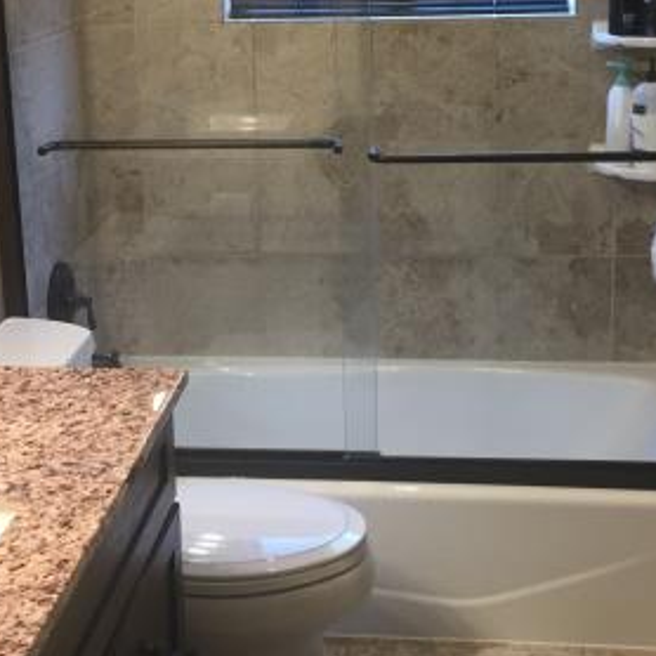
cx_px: 304
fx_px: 1265
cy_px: 184
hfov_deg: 29.1
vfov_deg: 28.7
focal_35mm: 59
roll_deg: +1.4
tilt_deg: -12.4
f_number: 2.2
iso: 40
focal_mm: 4.15
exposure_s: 1/30
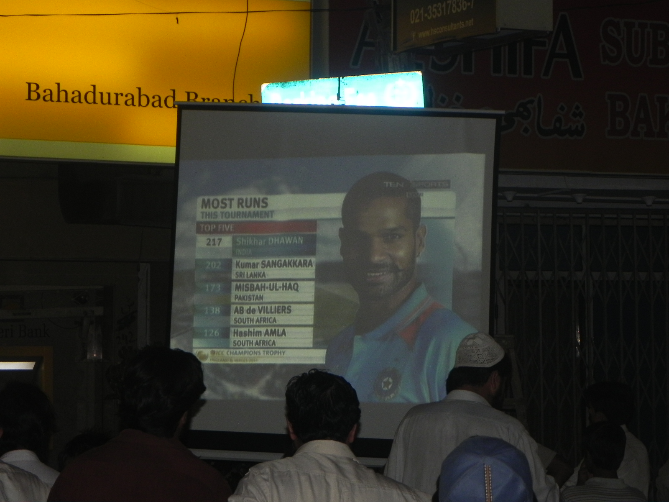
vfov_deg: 12.7
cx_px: 334
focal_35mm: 117
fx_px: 2261
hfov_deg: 16.8
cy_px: 251
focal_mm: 20.8
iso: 277
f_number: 4
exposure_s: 1/30
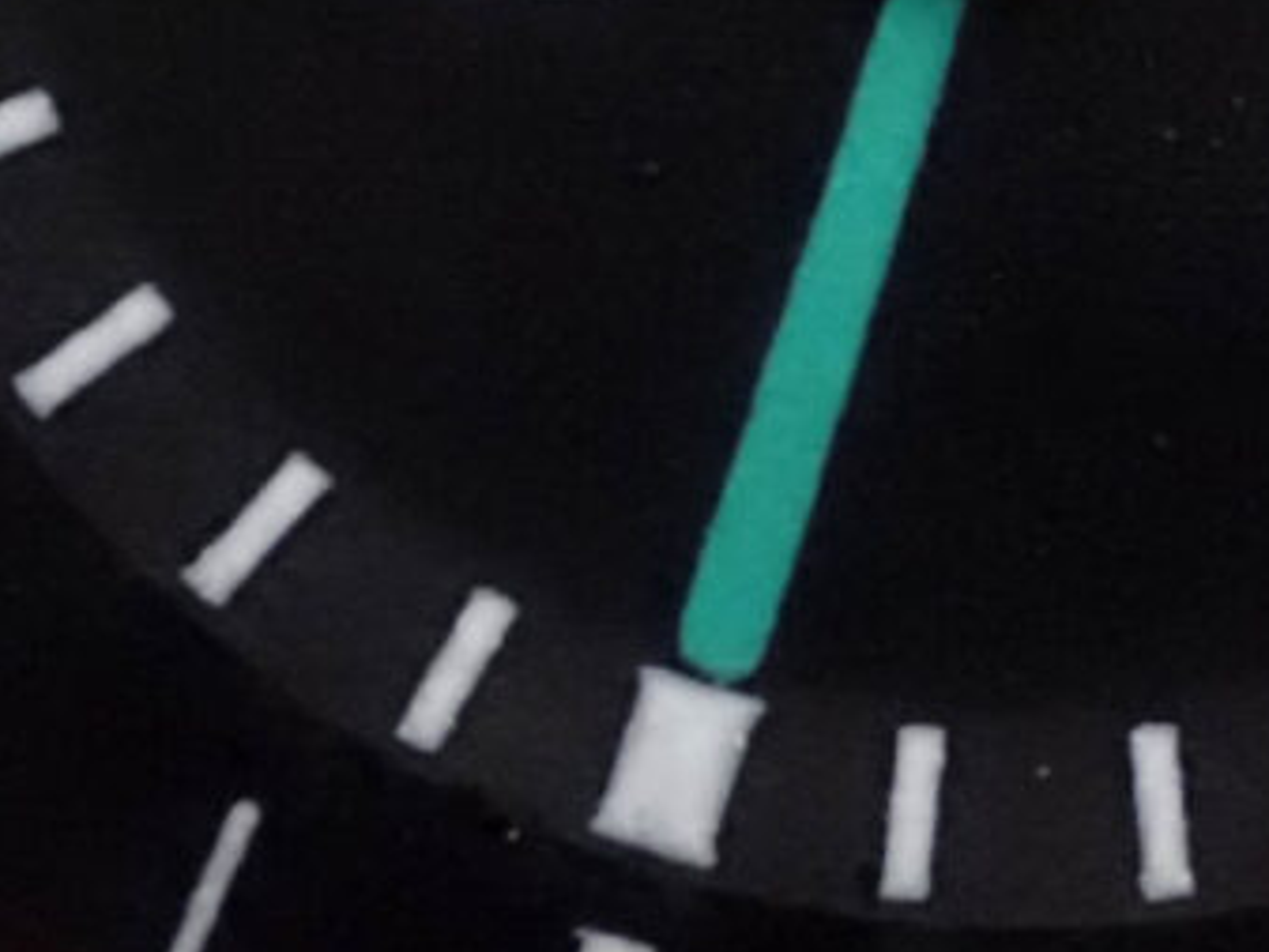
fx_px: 9278
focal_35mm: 253
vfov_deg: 5.8
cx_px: 1171
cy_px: -196
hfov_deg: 7.8
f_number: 3.9
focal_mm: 12.73
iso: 1600
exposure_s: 1/25
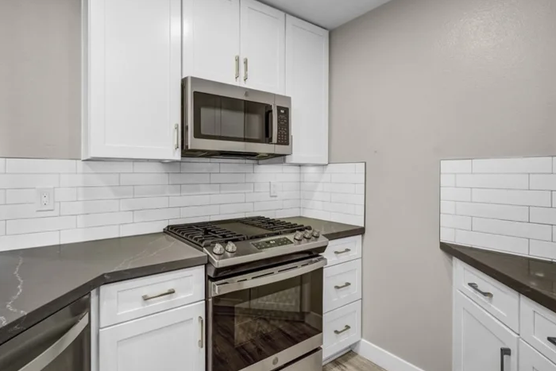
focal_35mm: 18
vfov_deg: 67.3
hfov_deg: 89.8
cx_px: 256
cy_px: 171
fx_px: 278
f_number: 9
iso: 400
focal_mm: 10
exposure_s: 1/6
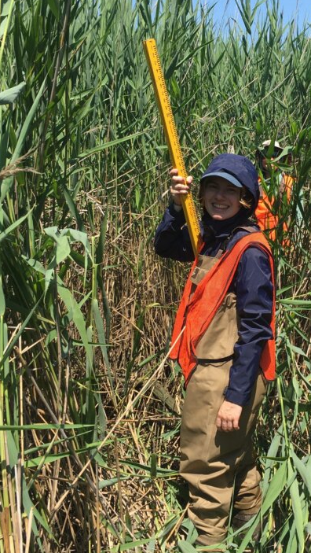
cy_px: 242
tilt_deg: -7.6
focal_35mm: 46
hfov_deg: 25.7
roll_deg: -0.6
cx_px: 233
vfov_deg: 44.5
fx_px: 674
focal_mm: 4.15
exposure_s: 1/938
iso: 25
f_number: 2.2
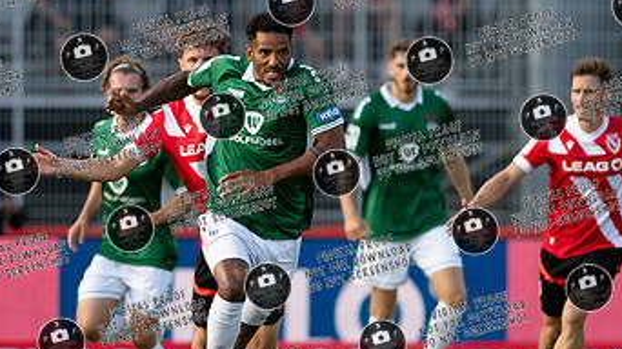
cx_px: 337
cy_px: 203
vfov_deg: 1.0
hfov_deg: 1.7
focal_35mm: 1242
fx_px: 20475
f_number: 3.2
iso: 720
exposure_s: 1/1600
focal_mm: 300
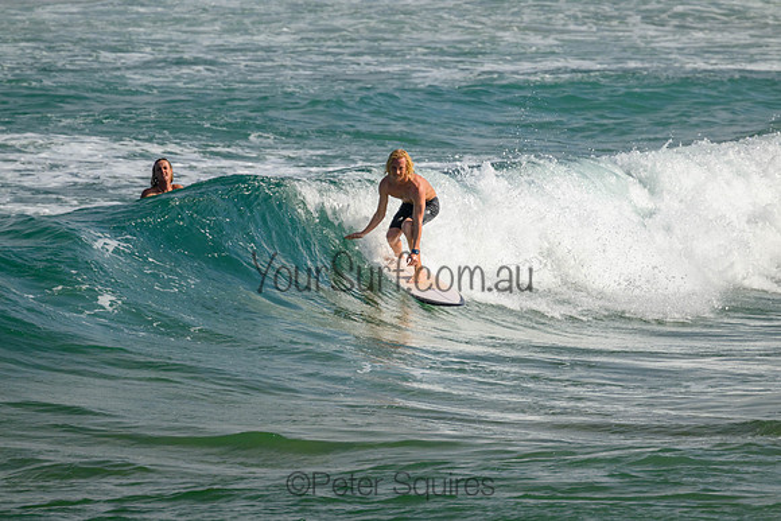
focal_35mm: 800
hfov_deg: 2.6
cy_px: 260
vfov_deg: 1.7
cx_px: 390
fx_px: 17359
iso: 800
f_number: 11
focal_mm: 800
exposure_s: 1/2000
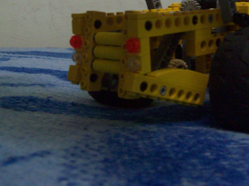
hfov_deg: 31.9
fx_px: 431
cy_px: 39
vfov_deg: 24.0
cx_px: 171
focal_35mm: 60
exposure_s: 1/8
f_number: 2.7
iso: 200
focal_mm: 6
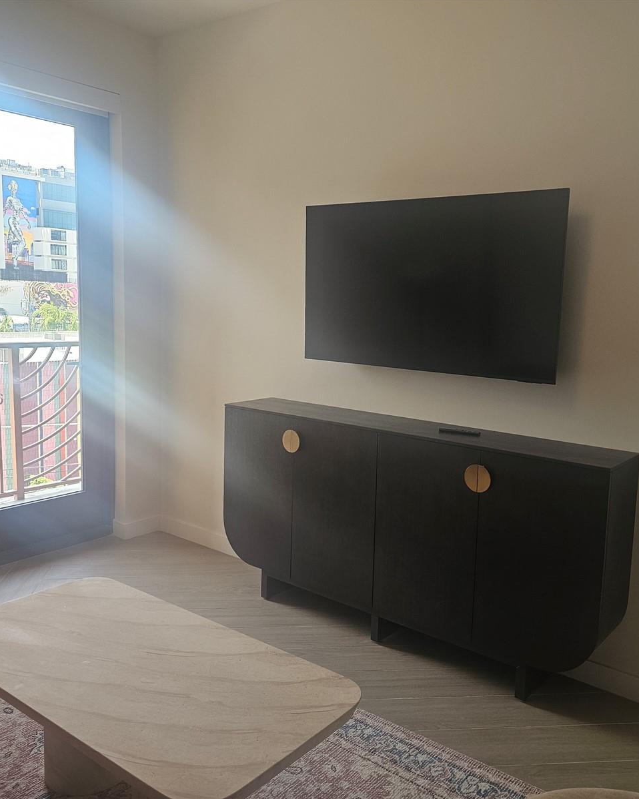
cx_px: 328
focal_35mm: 30
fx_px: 709
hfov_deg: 48.5
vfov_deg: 58.8
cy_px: 399
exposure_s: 1/120
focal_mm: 6.3
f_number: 1.7
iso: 125
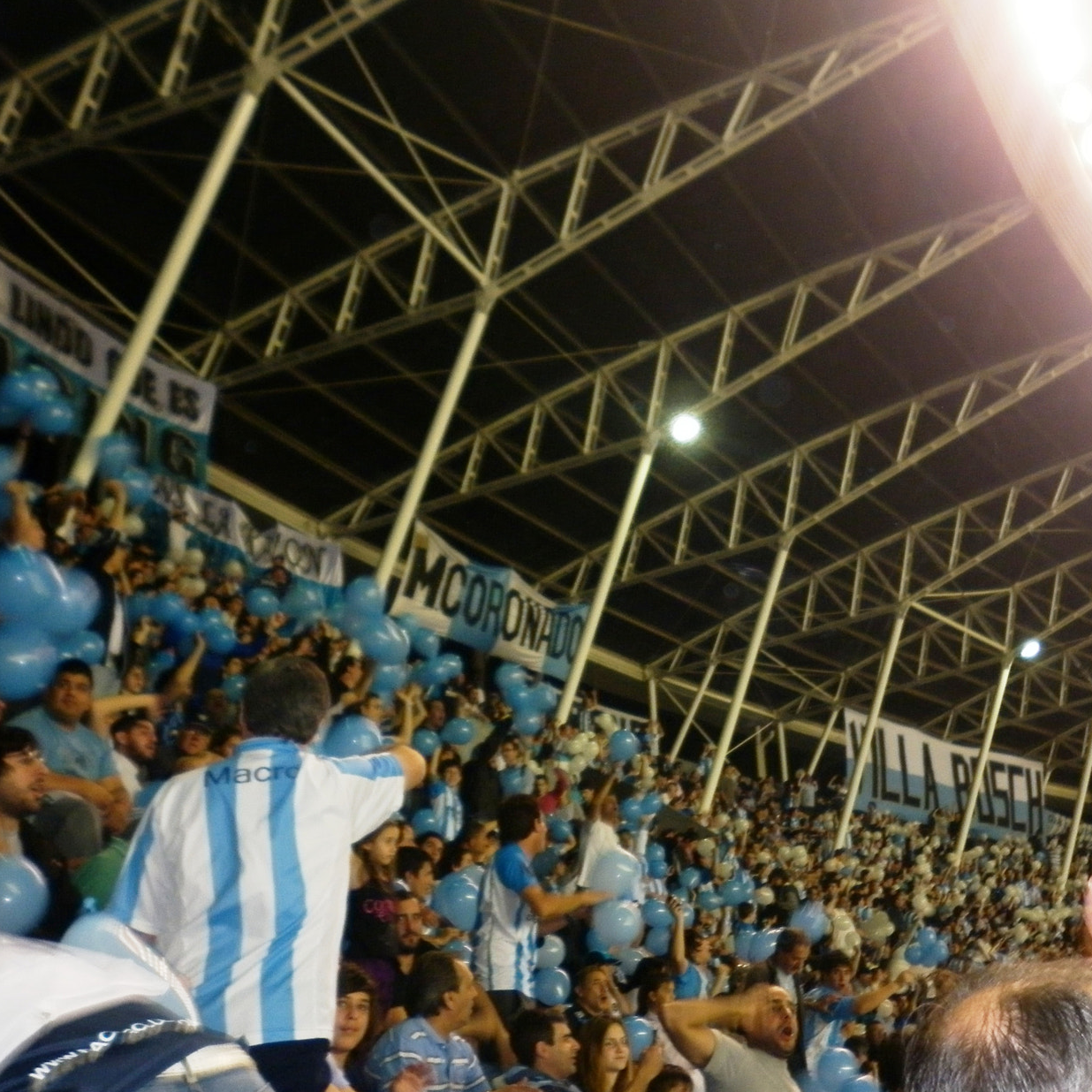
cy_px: 597
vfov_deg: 40.9
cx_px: 653
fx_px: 1463
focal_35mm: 41
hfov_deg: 40.7
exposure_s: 1/30
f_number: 2.8
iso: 100
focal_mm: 5
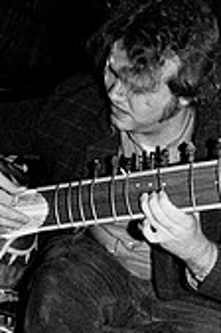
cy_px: 339
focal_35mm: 80
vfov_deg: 24.2
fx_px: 740
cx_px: 147
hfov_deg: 17.0
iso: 800
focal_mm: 20
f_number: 2.8
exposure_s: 1/40
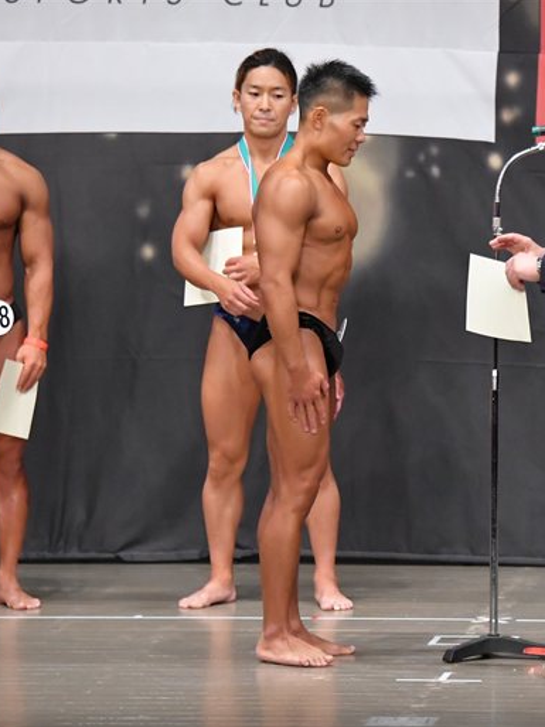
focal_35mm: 293
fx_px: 6156
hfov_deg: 5.1
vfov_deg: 6.8
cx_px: 530
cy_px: 364
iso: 6400
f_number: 5.6
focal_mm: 135
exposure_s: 1/400
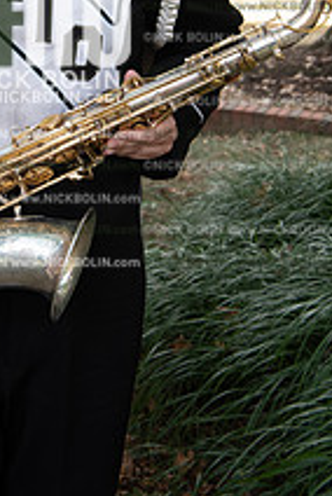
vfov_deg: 22.2
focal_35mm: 89
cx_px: 33
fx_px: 1227
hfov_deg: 15.2
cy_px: 37
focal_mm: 42
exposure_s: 1/100
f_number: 8
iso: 800
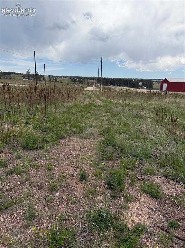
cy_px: 124
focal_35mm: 24
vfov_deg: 71.6
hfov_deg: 56.8
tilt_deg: -15.2
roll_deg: -1.3
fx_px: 171
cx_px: 92
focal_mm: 6.76
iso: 80
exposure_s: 1/5319
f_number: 1.78
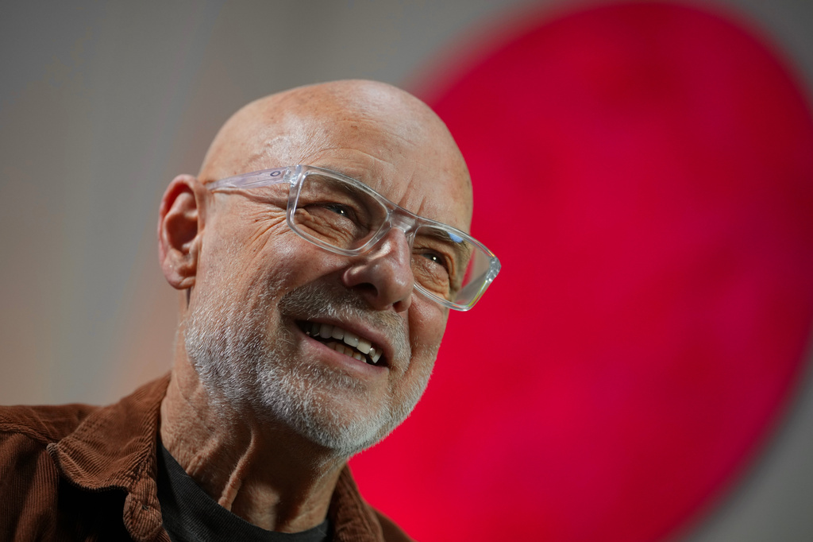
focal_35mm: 155
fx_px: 3499
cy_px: 271
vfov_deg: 8.8
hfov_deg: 13.3
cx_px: 406
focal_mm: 155
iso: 800
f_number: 2.8
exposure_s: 1/320
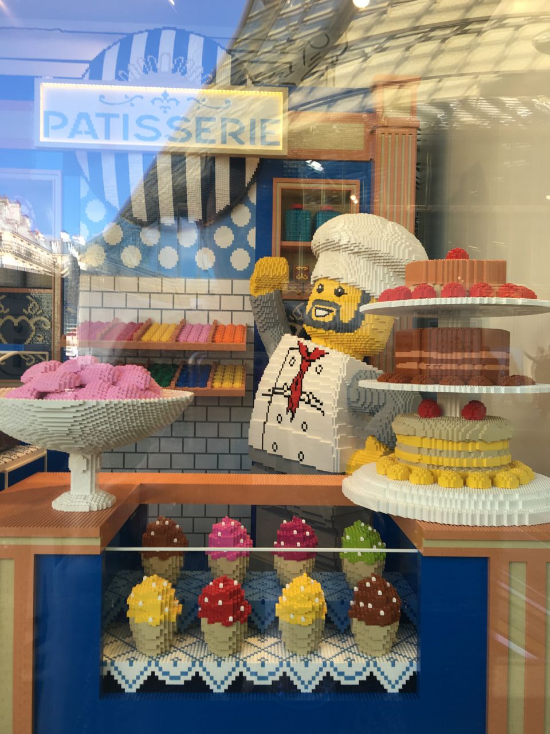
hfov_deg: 48.2
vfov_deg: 61.7
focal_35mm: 29
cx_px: 275
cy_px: 367
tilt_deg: +0.3
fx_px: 614
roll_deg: -1.9
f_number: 2.2
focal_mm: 4.15
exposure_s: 1/103
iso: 25
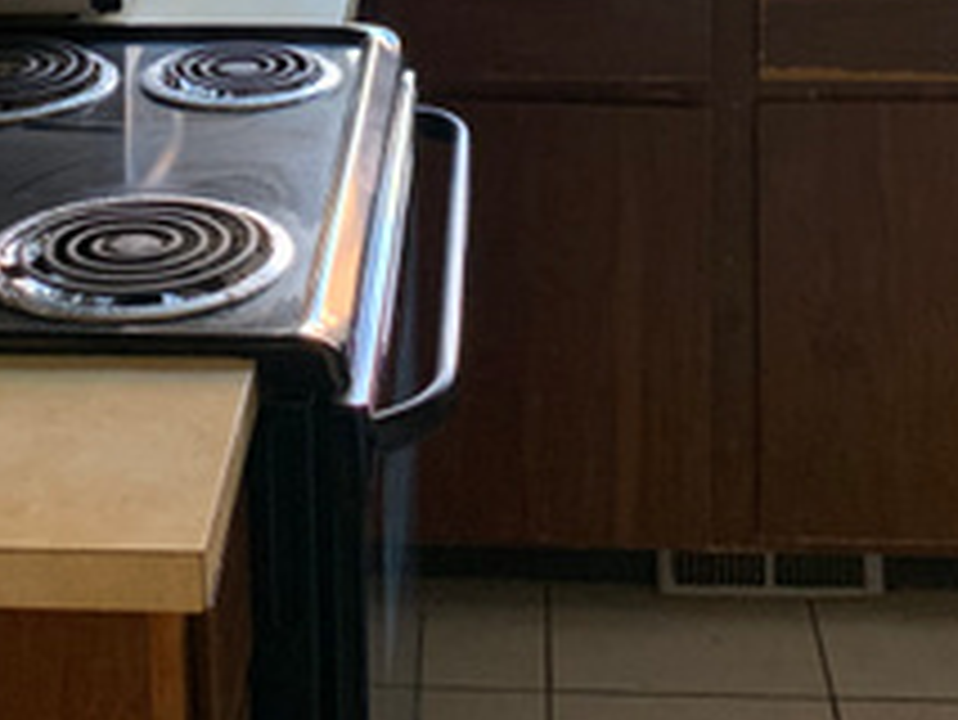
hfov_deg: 24.9
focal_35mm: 78
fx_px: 2160
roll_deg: +1.5
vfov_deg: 18.0
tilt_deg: -8.3
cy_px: -135
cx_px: 337
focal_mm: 4.25
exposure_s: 1/60
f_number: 1.8
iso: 160
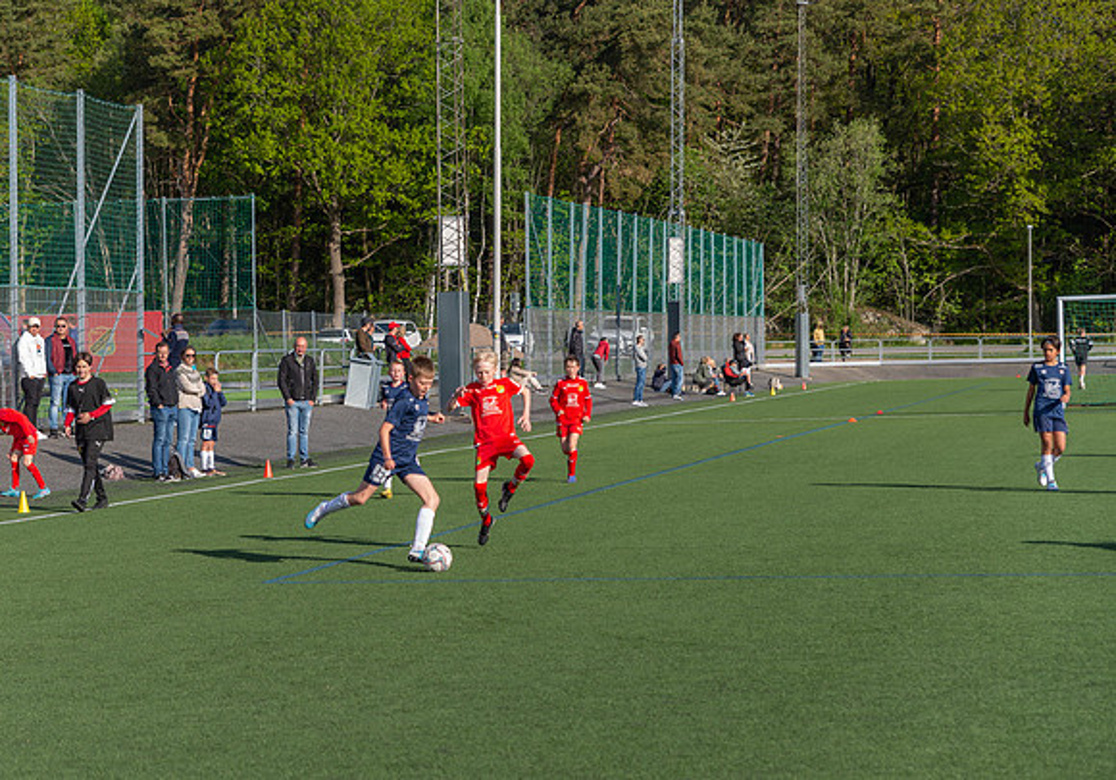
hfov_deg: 23.2
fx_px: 2712
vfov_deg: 16.3
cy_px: 466
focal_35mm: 86
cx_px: 419
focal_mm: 70
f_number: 3.2
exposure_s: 1/640
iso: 100
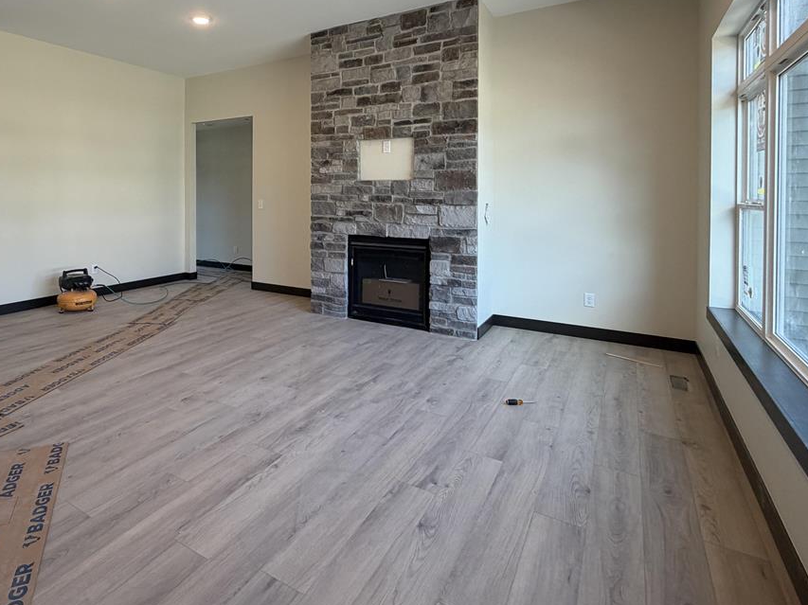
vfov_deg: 61.8
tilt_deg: -1.7
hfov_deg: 77.4
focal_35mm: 21
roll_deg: +0.2
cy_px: 200
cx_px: 296
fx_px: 490
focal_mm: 2.22
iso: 125
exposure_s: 1/120
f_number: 2.2
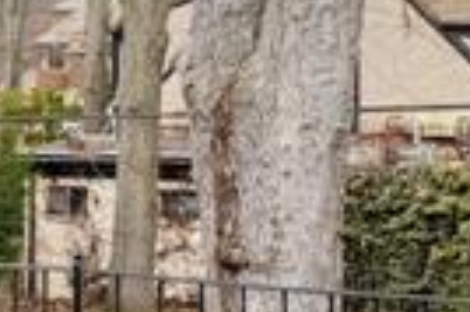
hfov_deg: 15.8
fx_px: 1500
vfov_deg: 11.8
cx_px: -309
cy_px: 49
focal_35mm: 115
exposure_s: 1/60
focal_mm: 10
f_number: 8
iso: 500
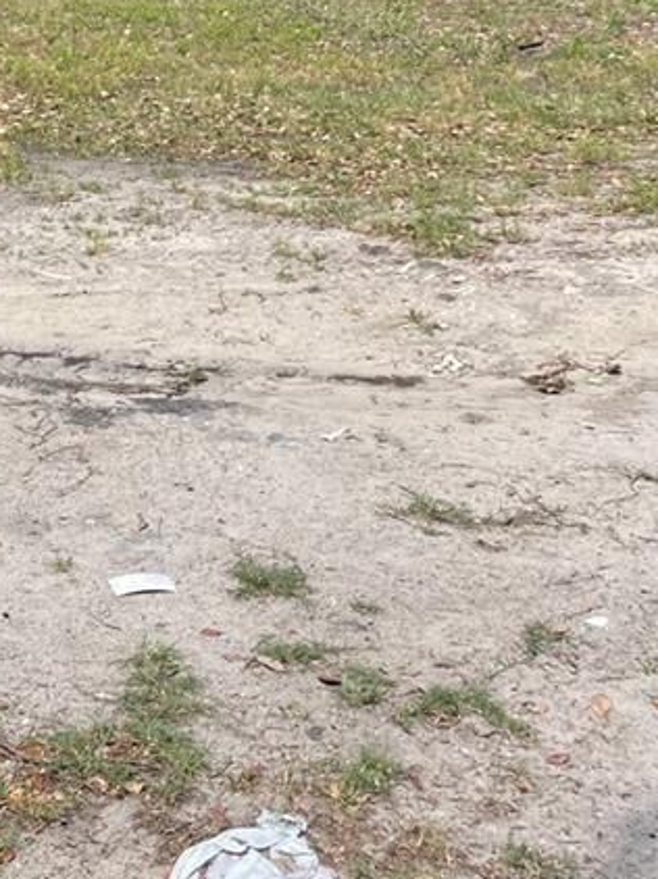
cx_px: -121
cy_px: -23
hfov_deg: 18.8
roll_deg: +1.5
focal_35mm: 74
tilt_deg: -6.3
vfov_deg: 25.0
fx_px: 1877
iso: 32
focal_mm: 4.2
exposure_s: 1/2053
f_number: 1.6
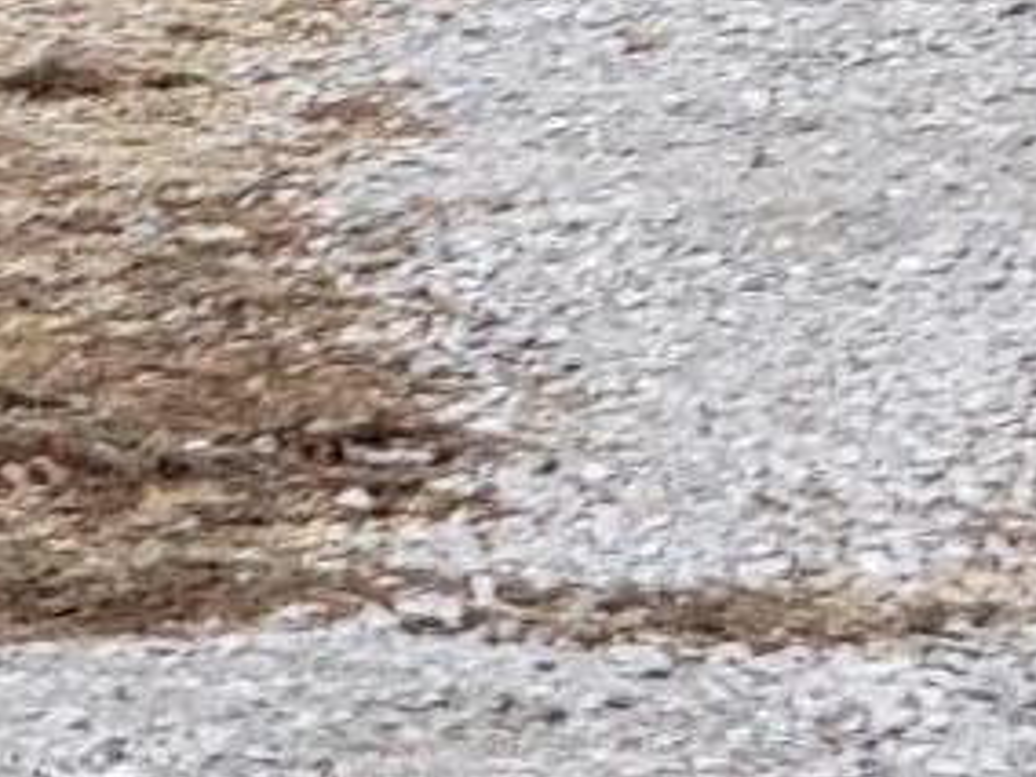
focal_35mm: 366
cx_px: -879
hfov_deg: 5.3
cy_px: -1911
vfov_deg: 3.9
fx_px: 10954
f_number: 2.4
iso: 32
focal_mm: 6
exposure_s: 1/142
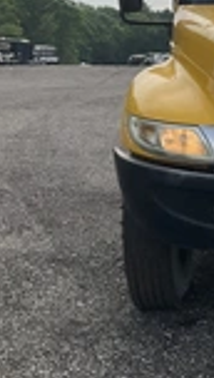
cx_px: 333
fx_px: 834
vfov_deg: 25.3
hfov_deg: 13.6
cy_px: 104
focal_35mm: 83
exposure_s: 1/2667
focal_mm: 3
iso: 25
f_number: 1.8
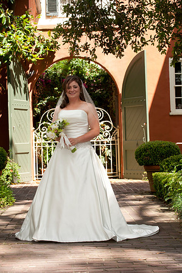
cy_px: 136
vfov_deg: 21.5
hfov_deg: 14.4
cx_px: 91
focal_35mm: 95
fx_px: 722
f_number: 7.1
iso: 320
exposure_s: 1/250
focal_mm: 95
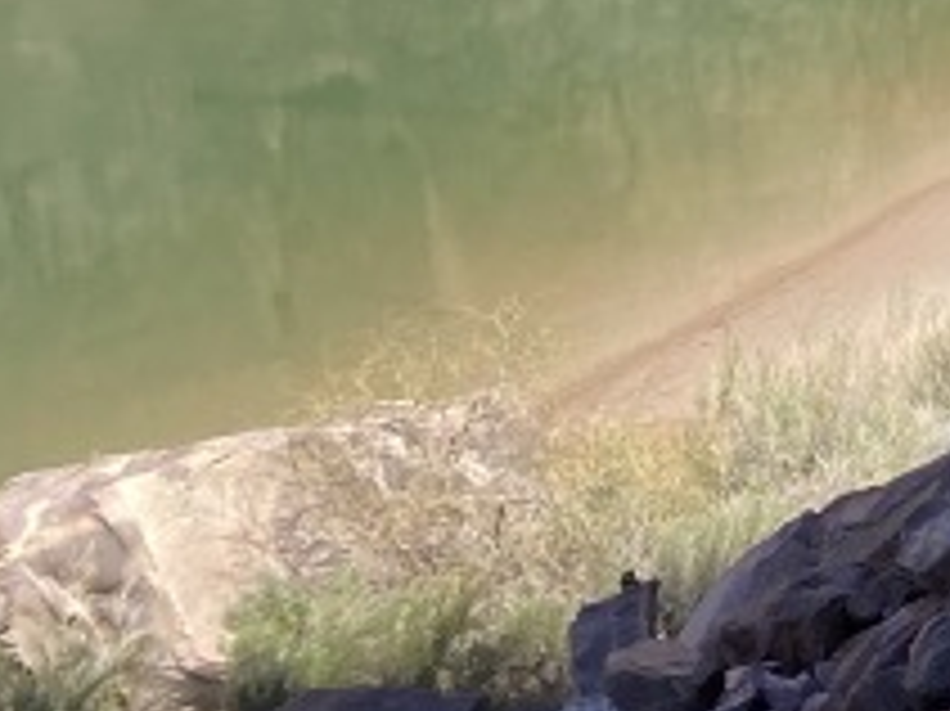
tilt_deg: -10.0
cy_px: -608
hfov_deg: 12.4
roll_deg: +1.2
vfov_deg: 10.9
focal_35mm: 126
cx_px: 2256
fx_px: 3456
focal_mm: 4.25
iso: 32
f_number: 1.8
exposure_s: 1/1245
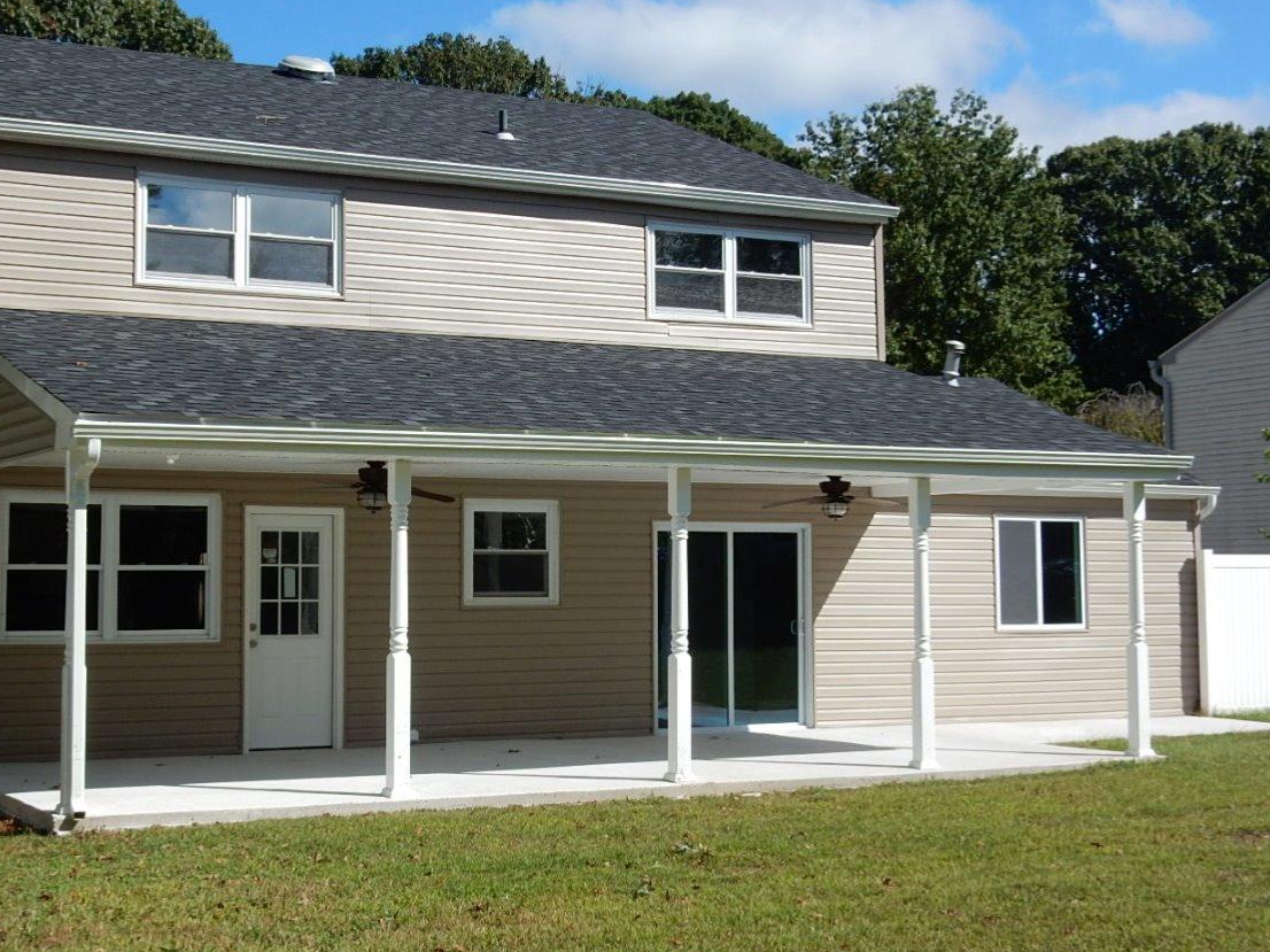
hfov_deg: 34.3
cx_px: 524
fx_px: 2054
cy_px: 412
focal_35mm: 56
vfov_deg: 26.1
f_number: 4.2
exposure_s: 1/1250
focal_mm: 7.6
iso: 125
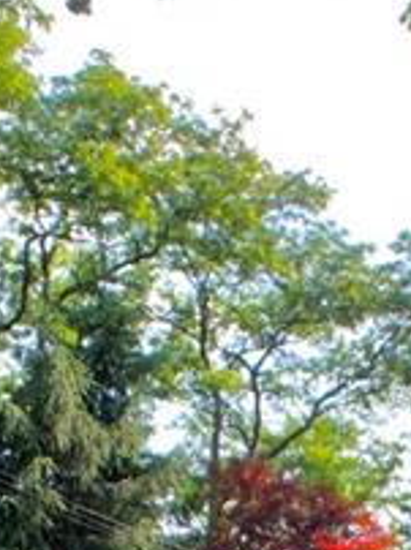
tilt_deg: +0.2
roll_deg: -0.4
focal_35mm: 99
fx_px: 1571
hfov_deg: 14.7
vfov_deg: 17.6
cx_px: 392
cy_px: 850
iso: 25
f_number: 1.8
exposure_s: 1/389
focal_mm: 4.25
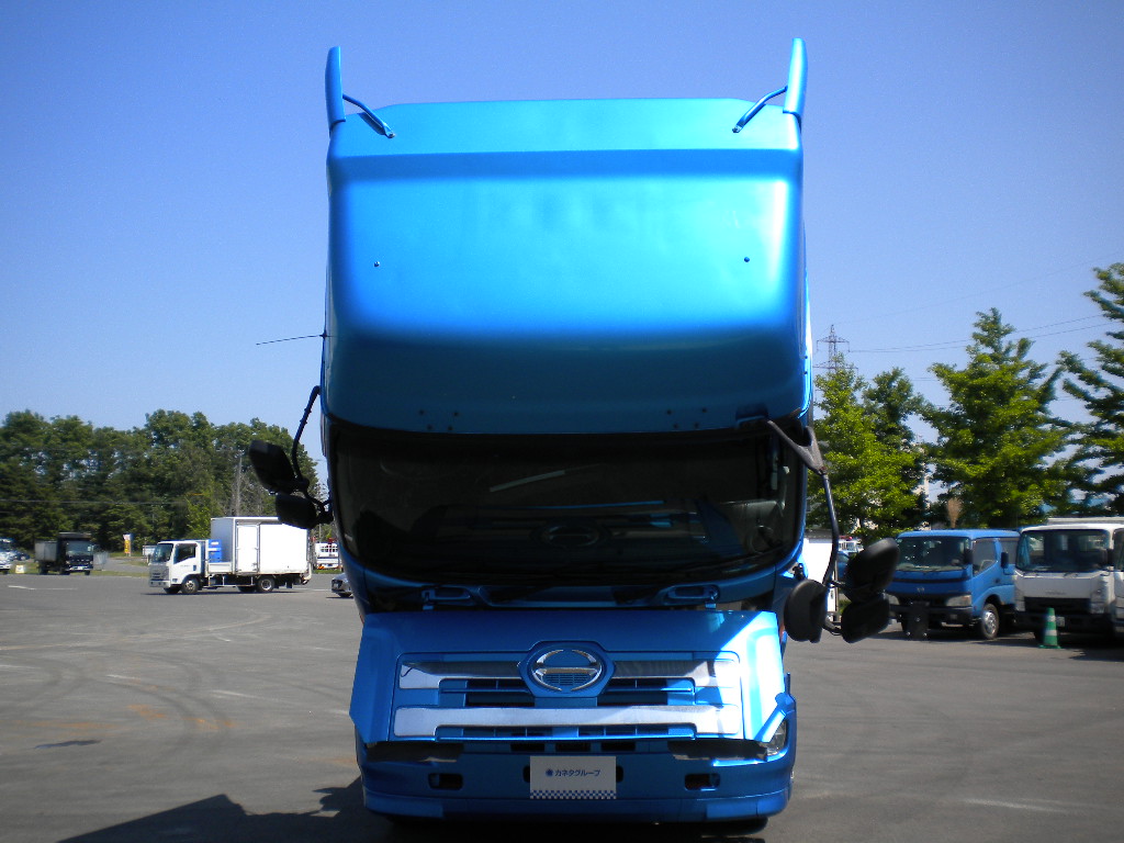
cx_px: 562
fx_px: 1136
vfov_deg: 40.7
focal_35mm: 35
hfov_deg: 52.6
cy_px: 422
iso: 80
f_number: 4.6
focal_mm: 6.3
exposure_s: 1/613
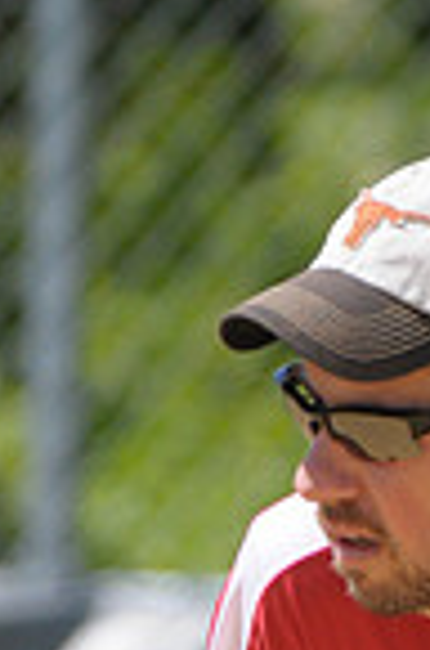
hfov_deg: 1.0
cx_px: 625
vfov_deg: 1.6
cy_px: 1291
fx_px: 23708
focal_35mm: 1317
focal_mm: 220
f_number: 4
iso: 640
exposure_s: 1/4000
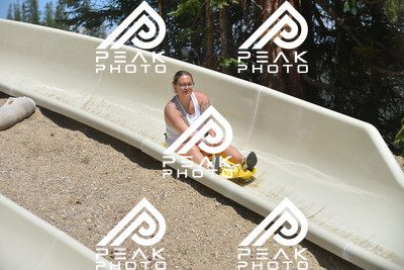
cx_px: 202
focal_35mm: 122
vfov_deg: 11.2
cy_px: 135
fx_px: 1370
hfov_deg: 16.8
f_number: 6.3
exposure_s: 1/800
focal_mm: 122
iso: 140
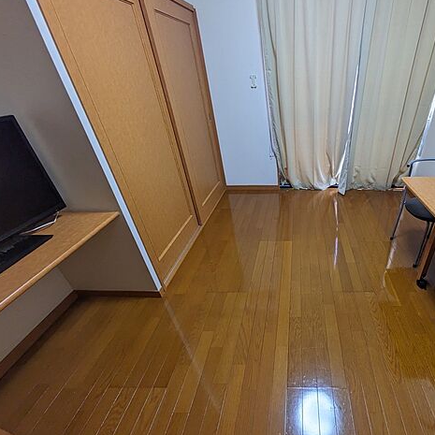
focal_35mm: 17
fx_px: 242
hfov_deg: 80.8
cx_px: 294
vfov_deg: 84.0
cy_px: 220
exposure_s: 1/60
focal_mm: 1.83
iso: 189
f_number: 2.2
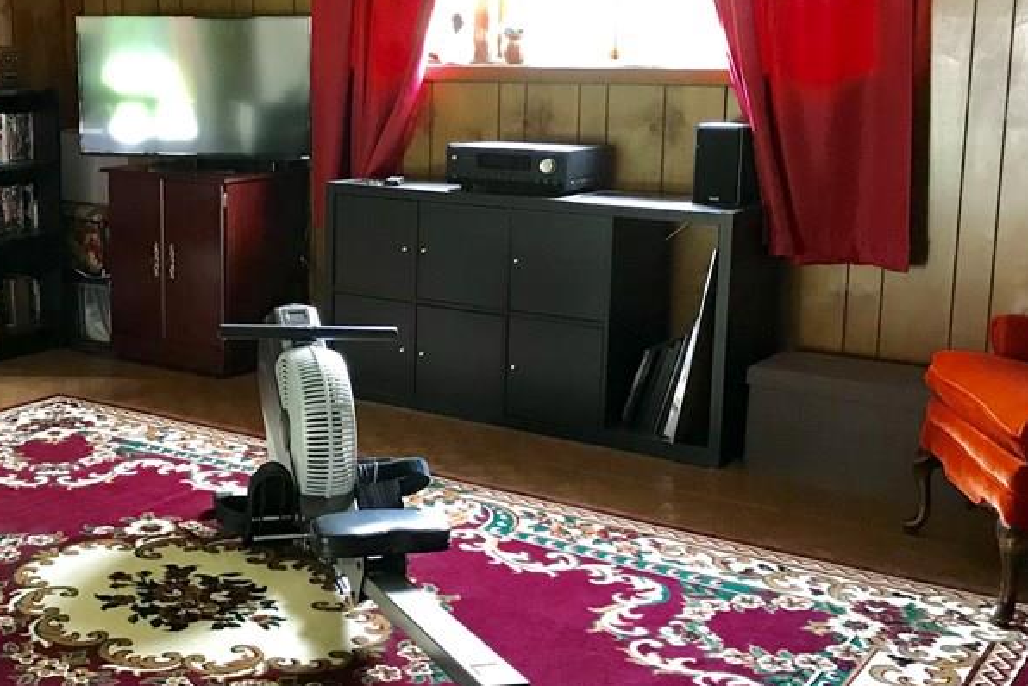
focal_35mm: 50
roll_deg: +0.5
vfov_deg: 27.0
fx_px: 1428
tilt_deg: -9.3
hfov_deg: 38.9
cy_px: 283
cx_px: 307
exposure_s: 1/12
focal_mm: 3.99
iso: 100
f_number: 1.8
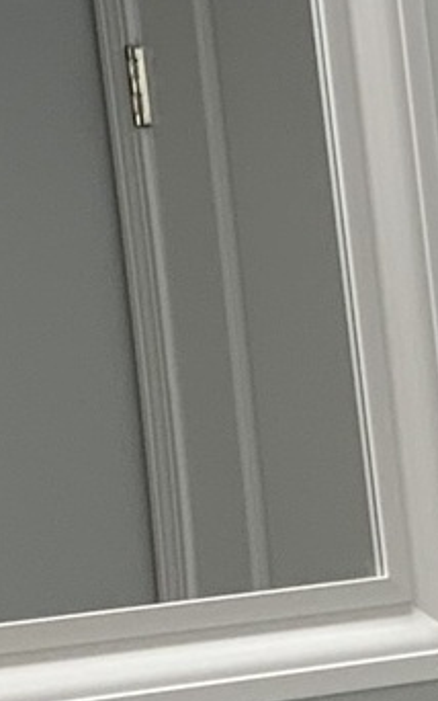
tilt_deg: -10.3
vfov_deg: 9.8
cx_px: 532
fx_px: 3950
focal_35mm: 207
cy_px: 1058
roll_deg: +5.1
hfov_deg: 6.3
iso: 40
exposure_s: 1/120
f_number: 1.8
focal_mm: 3
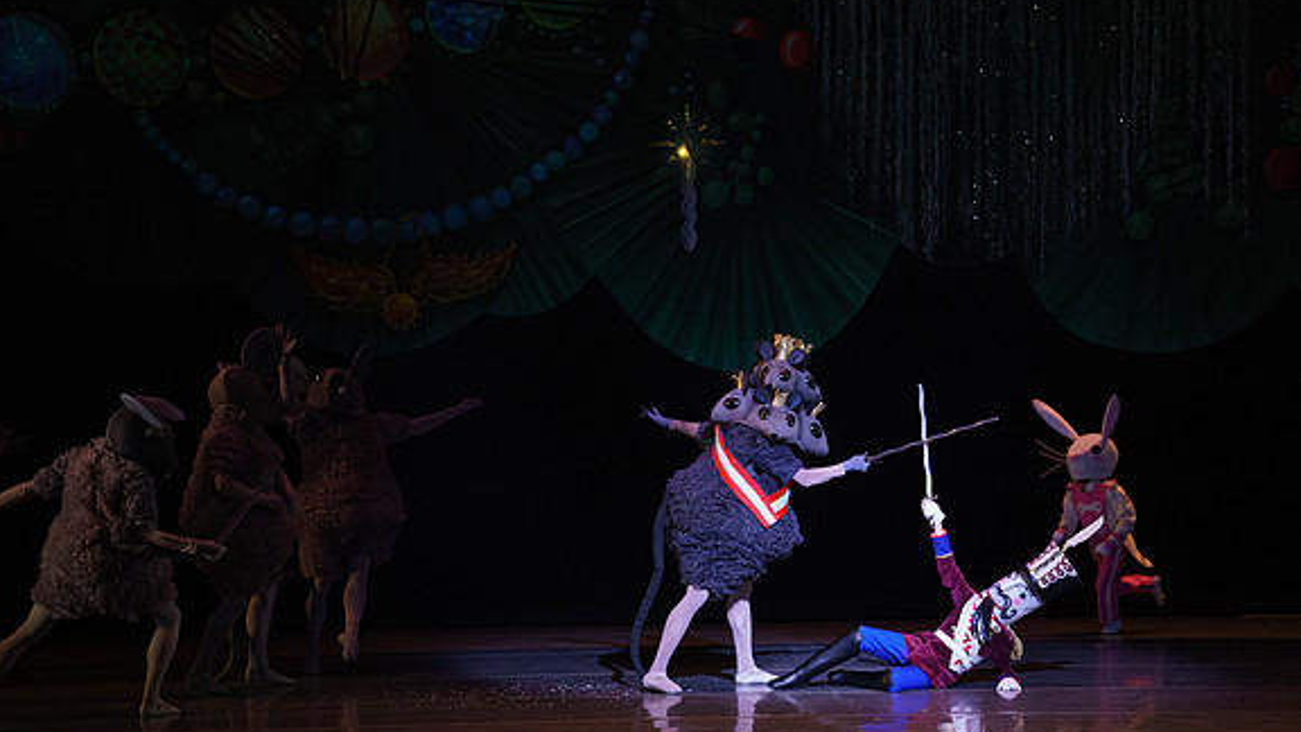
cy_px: 387
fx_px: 7279
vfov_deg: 5.8
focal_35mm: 211
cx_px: 653
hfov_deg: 10.2
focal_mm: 200
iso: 5000
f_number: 7.1
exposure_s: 1/320
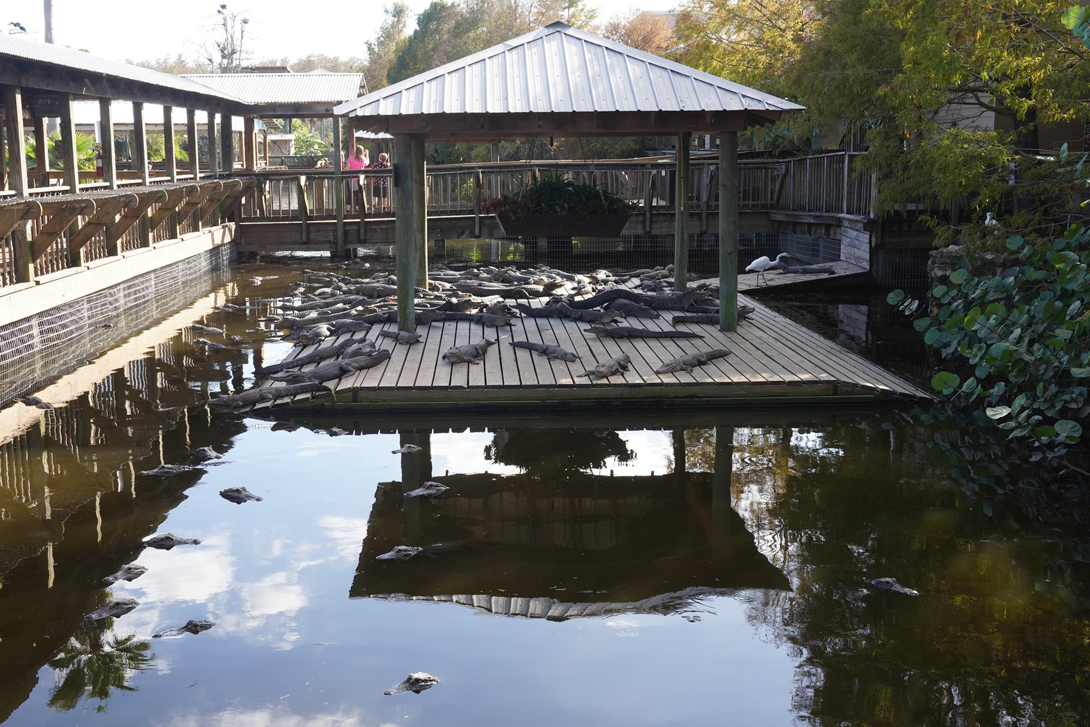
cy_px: 364
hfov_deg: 48.5
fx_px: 1211
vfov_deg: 33.4
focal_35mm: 40
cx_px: 545
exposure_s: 1/100
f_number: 14
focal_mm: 40
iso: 500
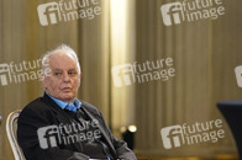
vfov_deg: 3.0
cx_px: 36
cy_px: 103
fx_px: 3087
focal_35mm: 460
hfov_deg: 4.5
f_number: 3.2
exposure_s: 1/160
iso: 1600
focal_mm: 200
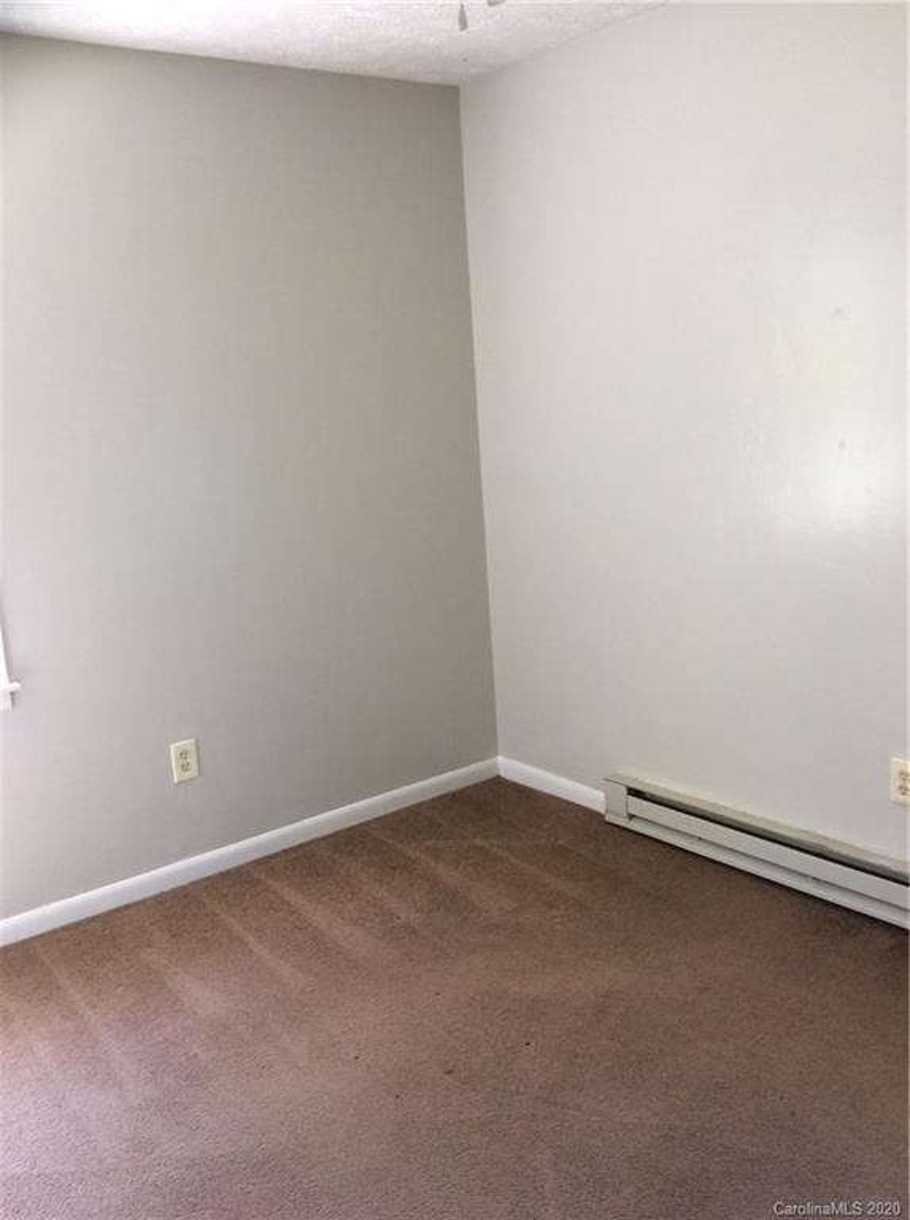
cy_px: 610
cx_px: 455
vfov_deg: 56.9
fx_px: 1125
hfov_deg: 44.0
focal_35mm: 32
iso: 40
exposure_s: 1/24
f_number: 2.4
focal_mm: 3.3
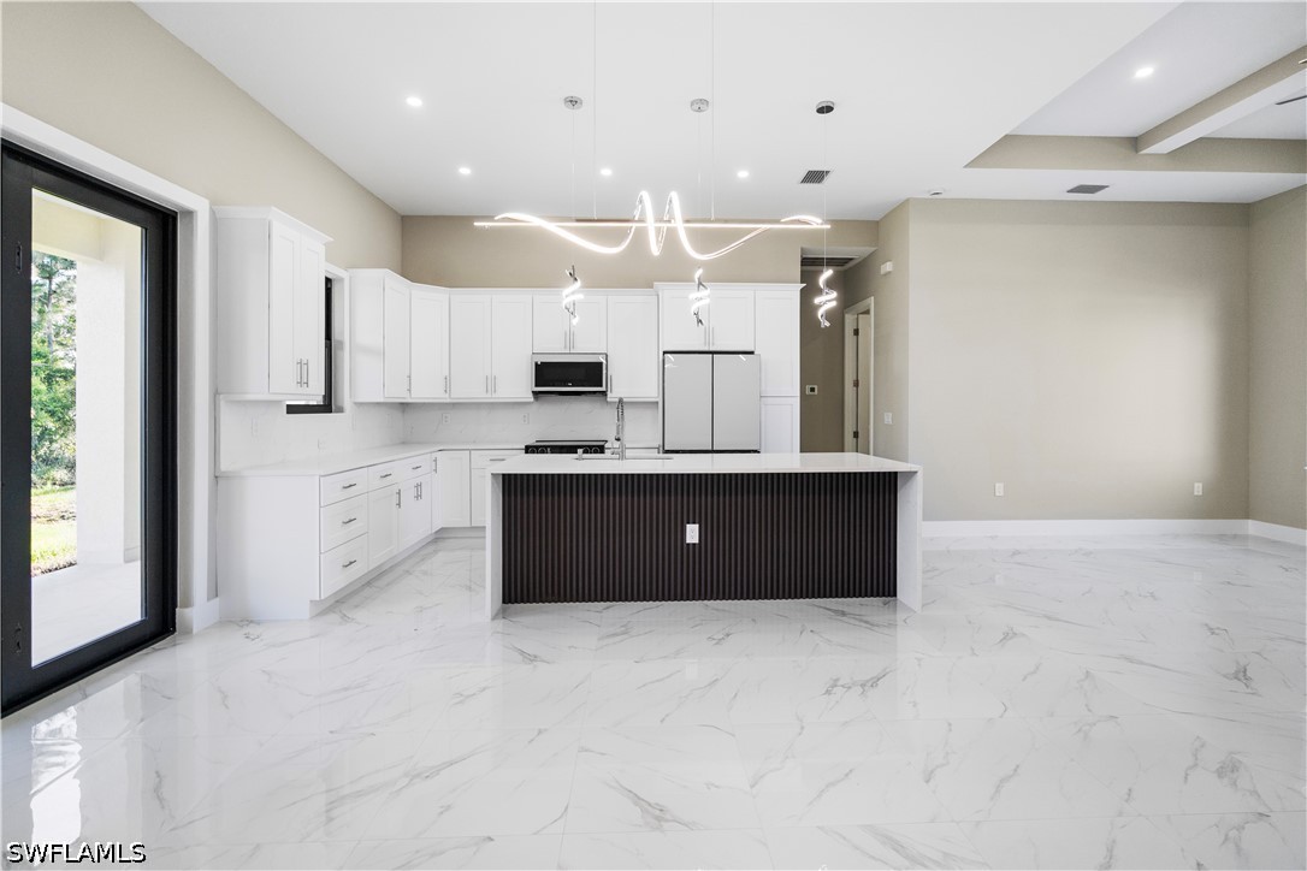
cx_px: 654
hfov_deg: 96.7
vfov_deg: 73.7
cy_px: 436
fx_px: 581
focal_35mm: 16
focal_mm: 16
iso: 500
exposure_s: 1/160
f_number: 4
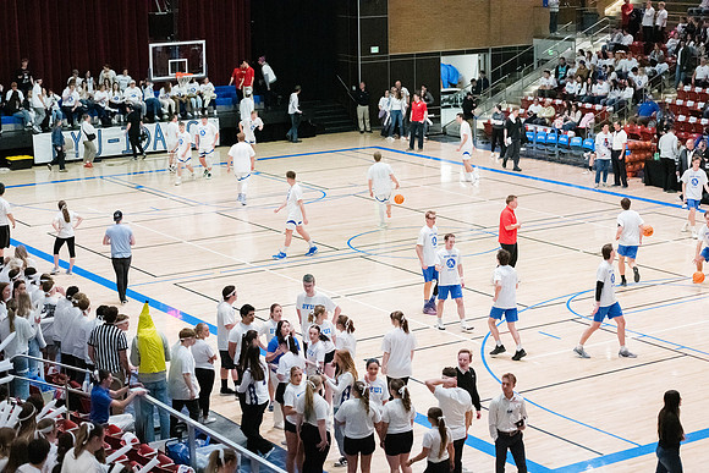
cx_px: 354
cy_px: 236
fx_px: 1576
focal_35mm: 80
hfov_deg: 25.4
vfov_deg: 17.1
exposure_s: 1/1000
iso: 20000
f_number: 2.8
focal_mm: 80
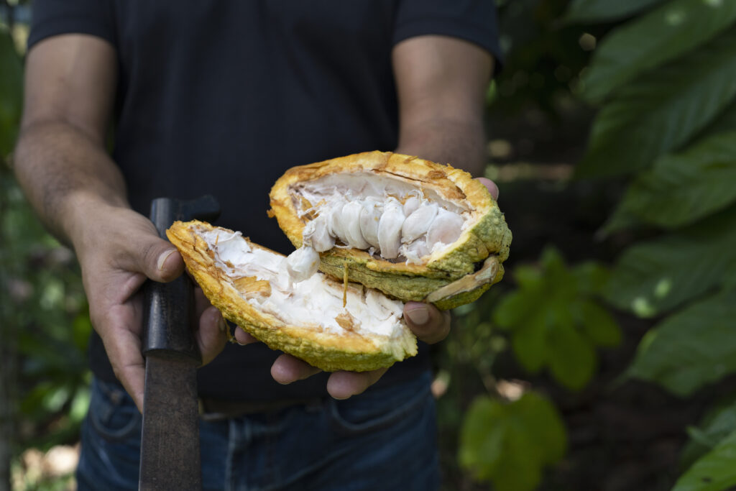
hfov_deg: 39.6
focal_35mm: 50
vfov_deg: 27.0
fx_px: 1022
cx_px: 368
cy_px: 246
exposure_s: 1/800
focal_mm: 50
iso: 500
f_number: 4.5
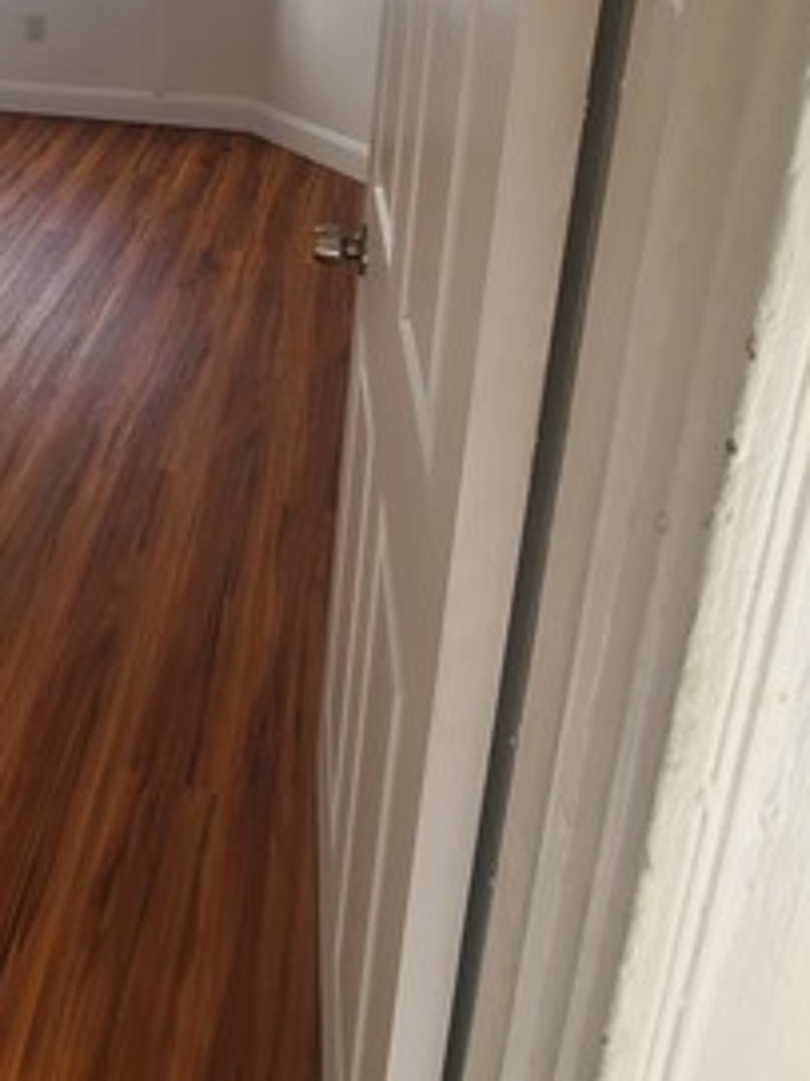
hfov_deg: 39.4
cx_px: 16
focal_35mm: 32
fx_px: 999
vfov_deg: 50.6
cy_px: 114
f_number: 2.2
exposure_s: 1/60
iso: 80
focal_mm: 1.8
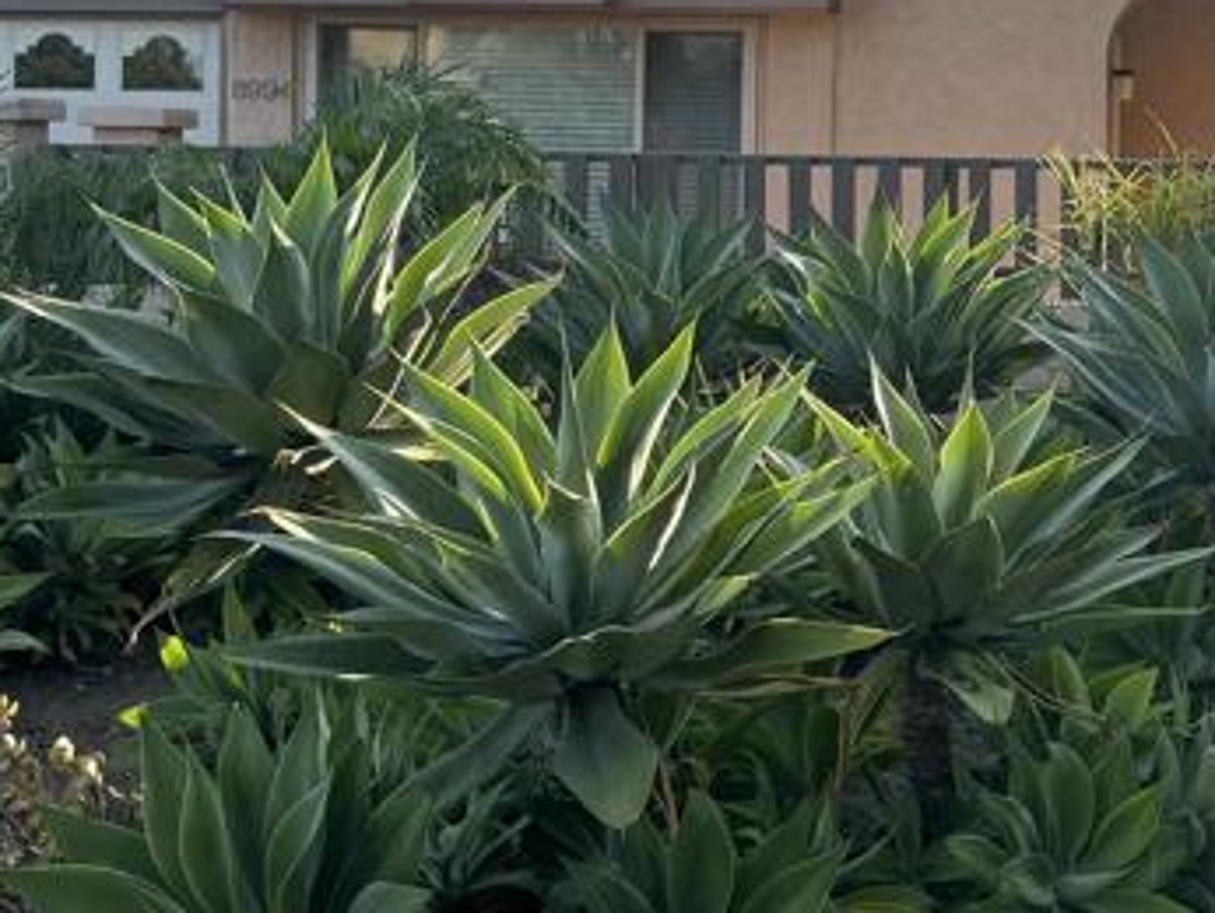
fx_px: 2494
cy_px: 183
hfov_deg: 27.1
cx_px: 892
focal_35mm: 71
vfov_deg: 20.5
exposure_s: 1/1637
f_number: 1.78
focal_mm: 6.76
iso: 80
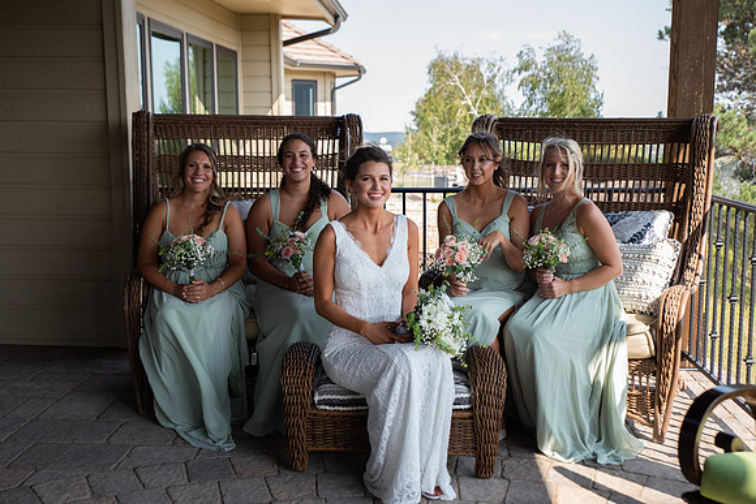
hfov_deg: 46.4
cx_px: 378
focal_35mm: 42
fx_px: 882
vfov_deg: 31.9
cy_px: 252
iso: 125
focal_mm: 42
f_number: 4.5
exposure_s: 1/160
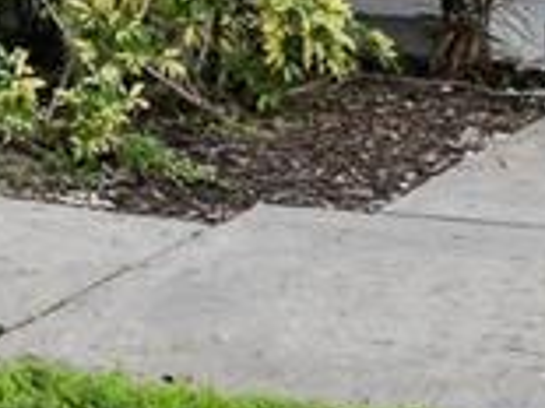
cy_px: -359
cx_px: -81
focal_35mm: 159
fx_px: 2501
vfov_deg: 8.9
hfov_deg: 12.2
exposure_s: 1/1250
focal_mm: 6.72
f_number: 1.7
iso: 100
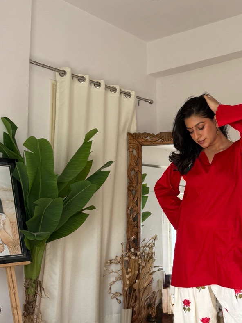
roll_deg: +0.5
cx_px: 196
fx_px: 364
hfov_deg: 35.5
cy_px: 198
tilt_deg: +6.4
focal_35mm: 39
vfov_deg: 47.5
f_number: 1.78
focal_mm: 6.76
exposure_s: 1/194
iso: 64
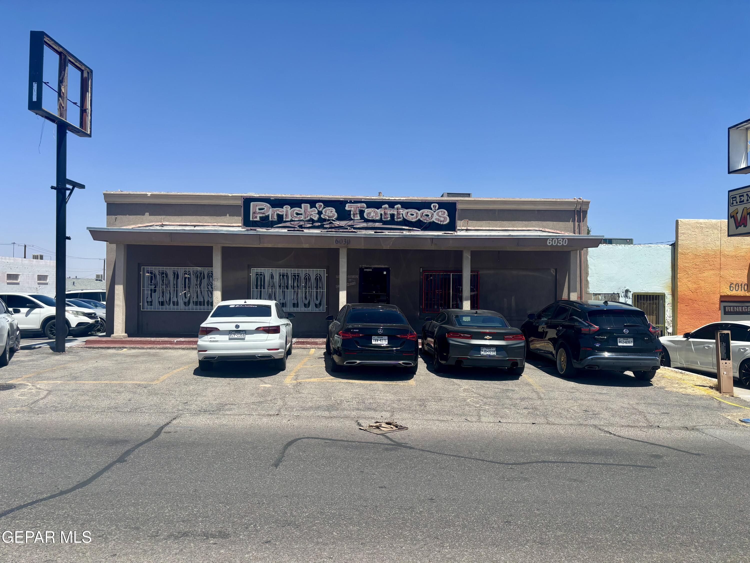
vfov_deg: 53.1
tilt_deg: +0.6
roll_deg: -0.3
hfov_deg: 67.3
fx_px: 563
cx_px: 375
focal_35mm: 26
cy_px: 282
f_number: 1.6
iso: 50
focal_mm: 5.96
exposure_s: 1/3650
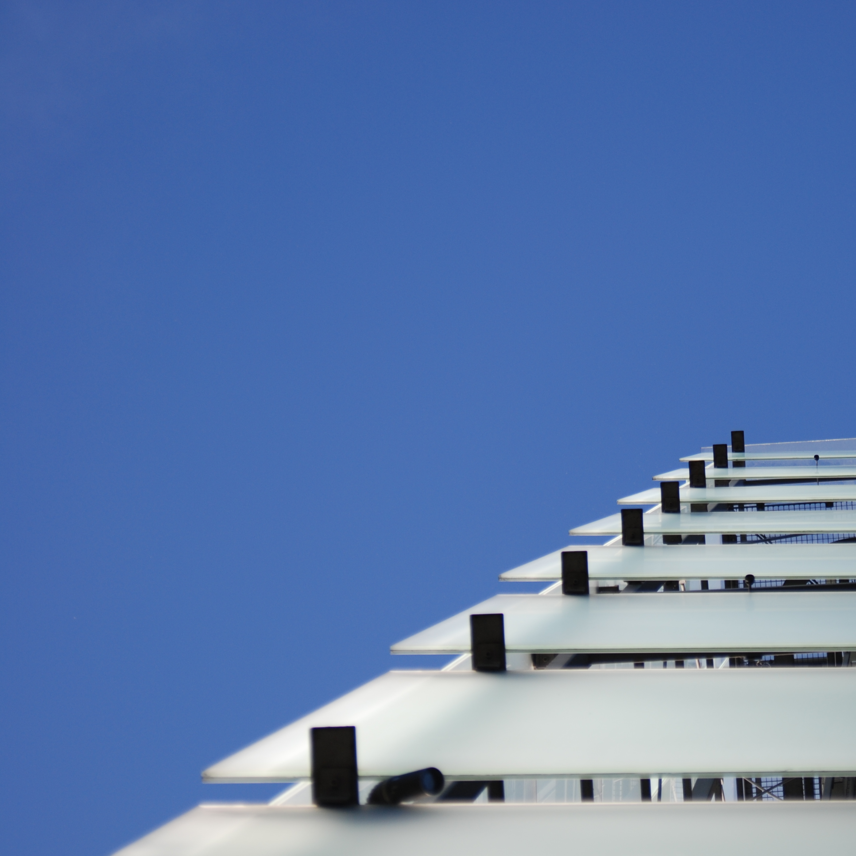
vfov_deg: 12.6
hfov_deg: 12.5
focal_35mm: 139
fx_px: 3889
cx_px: 701
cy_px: 438
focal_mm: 66
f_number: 5.3
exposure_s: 1/400
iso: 100
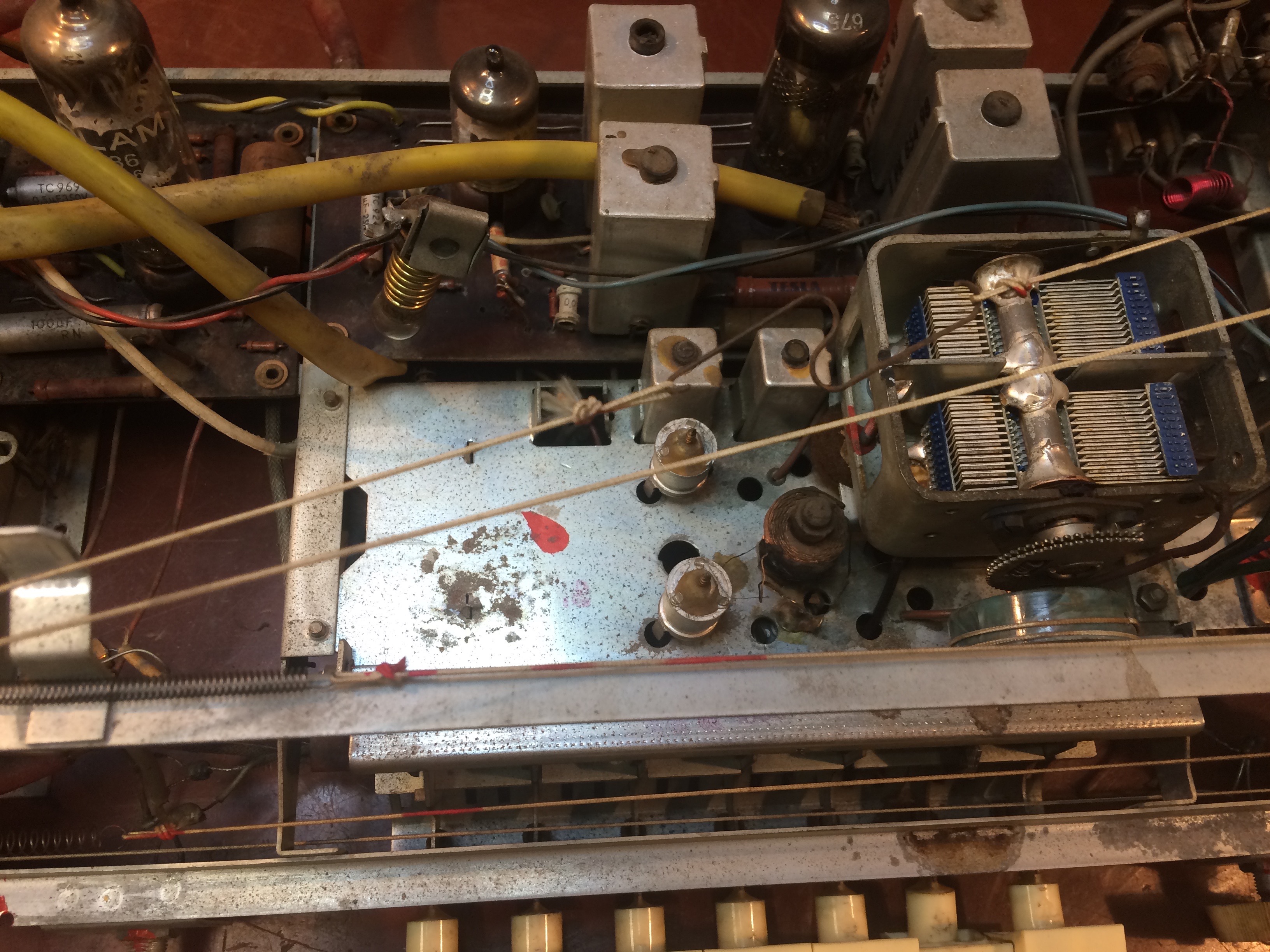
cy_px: 476
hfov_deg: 61.7
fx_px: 1064
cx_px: 635
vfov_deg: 48.2
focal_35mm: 29
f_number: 2.2
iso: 50
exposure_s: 1/33
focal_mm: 4.15
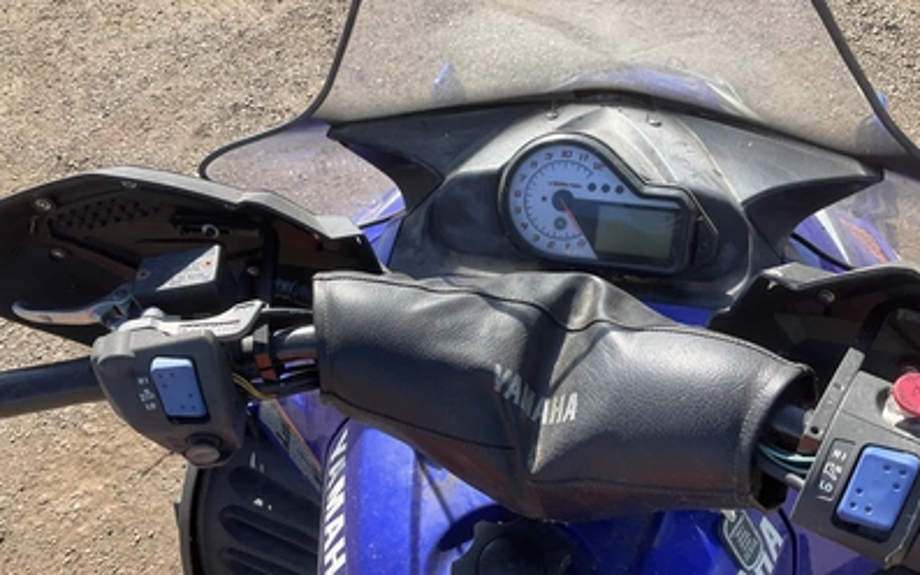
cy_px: 290
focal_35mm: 31
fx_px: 777
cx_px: 461
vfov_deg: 40.6
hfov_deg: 61.2
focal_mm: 3
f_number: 1.8
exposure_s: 1/657
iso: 25
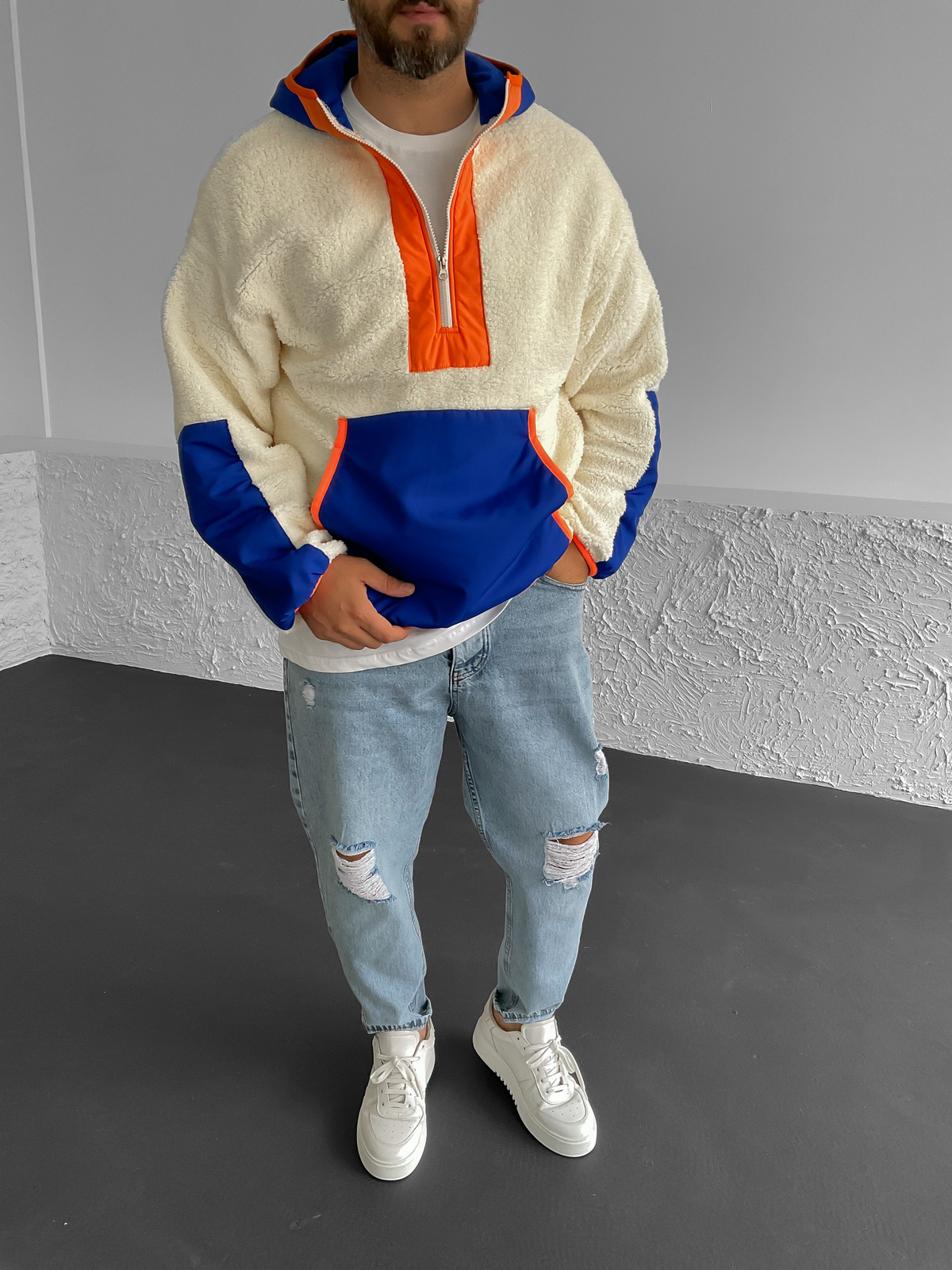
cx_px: 476
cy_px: 635
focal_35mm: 29
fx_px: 1063
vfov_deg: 61.7
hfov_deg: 48.2
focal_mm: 3
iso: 64
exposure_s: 1/120
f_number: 1.8
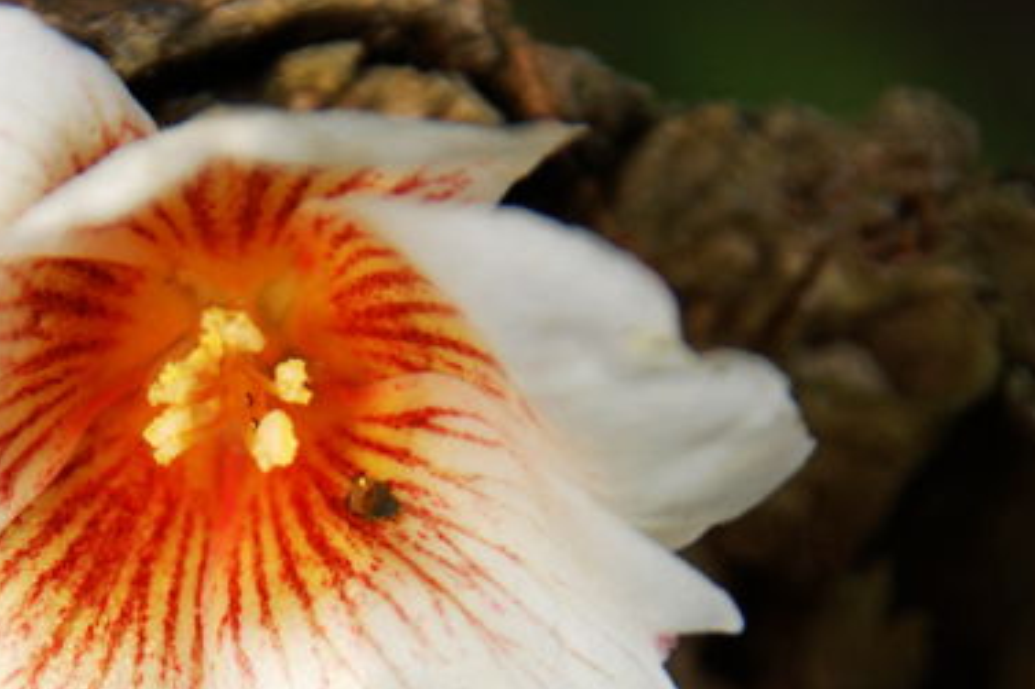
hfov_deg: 3.2
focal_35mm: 636
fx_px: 18276
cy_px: 544
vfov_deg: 2.2
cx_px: 220
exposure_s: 1/640
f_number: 6.3
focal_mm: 200
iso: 100
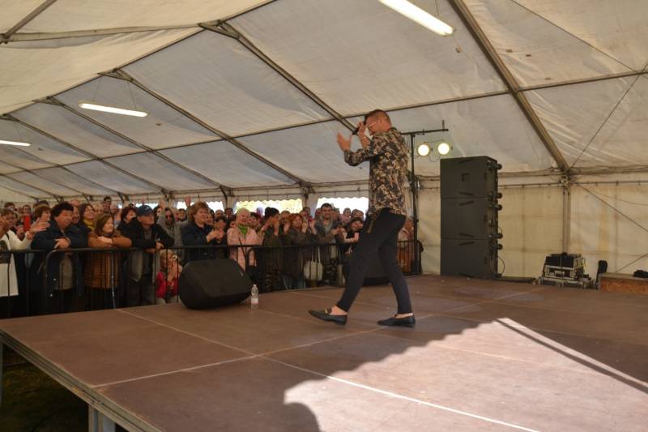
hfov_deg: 67.4
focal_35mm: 27
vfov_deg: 47.9
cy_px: 216
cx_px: 324
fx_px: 486
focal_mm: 18
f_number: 5.6
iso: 220
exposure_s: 1/125
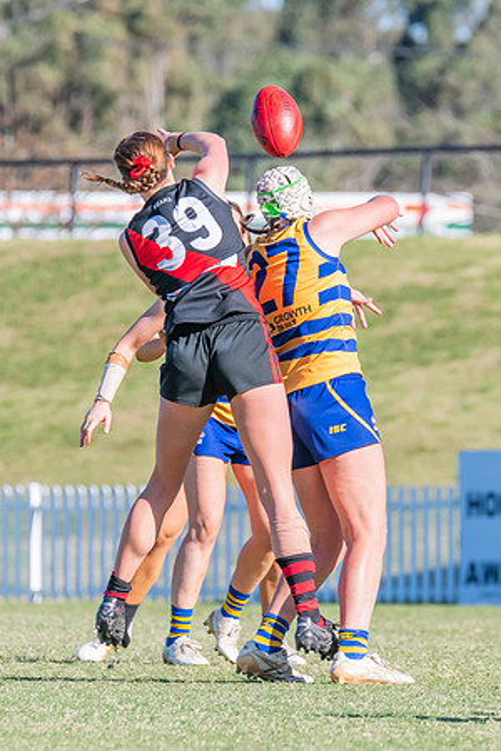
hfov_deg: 1.7
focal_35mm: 809
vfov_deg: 2.6
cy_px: 298
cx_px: 332
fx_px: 16881
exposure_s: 1/1250
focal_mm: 420
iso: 800
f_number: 9
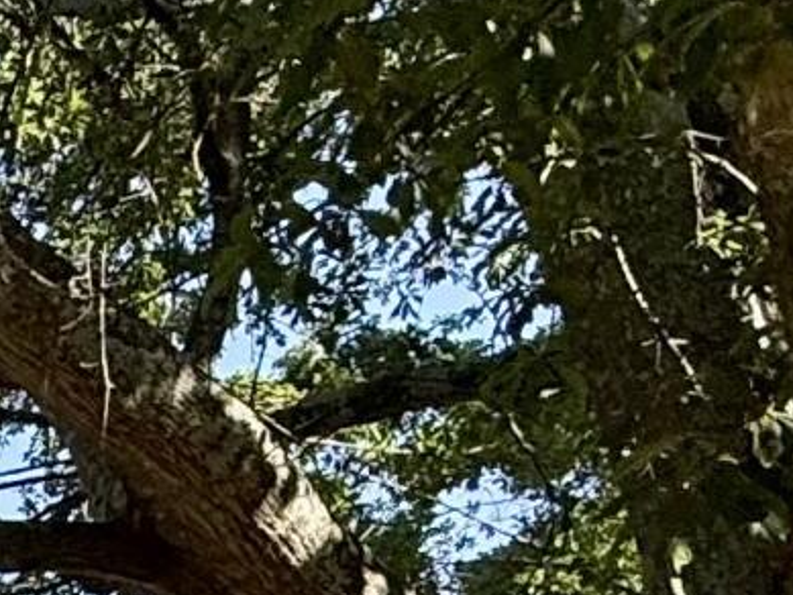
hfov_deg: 13.8
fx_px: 2475
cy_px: 1369
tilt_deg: +4.7
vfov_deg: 11.6
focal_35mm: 108
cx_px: -1023
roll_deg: -1.4
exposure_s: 1/400
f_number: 2.2
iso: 64
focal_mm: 2.22
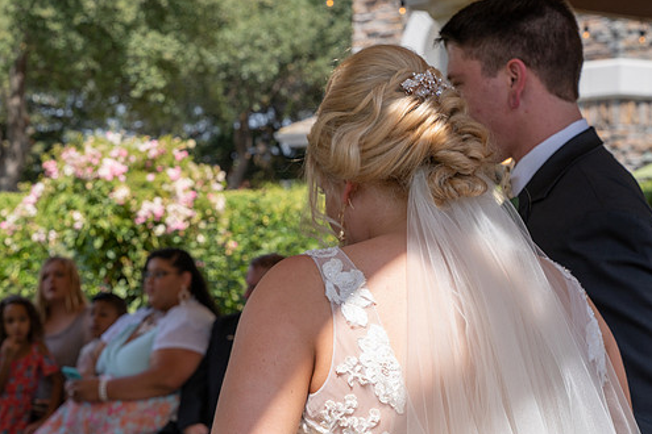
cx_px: 294
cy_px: 220
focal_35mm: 82
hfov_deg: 24.8
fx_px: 1485
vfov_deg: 16.7
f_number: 9
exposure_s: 1/250
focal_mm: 70
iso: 200
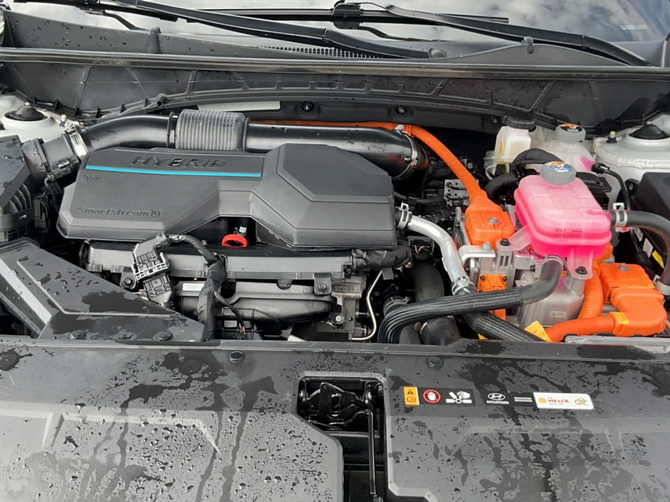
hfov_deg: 60.0
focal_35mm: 30
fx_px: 581
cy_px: 251
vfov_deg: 46.8
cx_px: 335
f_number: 1.8
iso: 20
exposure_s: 1/169
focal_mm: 3
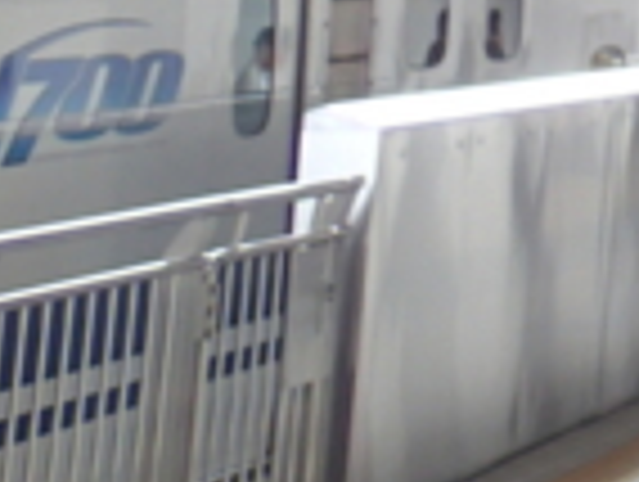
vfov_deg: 8.0
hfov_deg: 9.6
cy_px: -784
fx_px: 3125
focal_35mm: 169
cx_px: 1773
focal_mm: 5.5
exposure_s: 1/60
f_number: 2.3
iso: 100
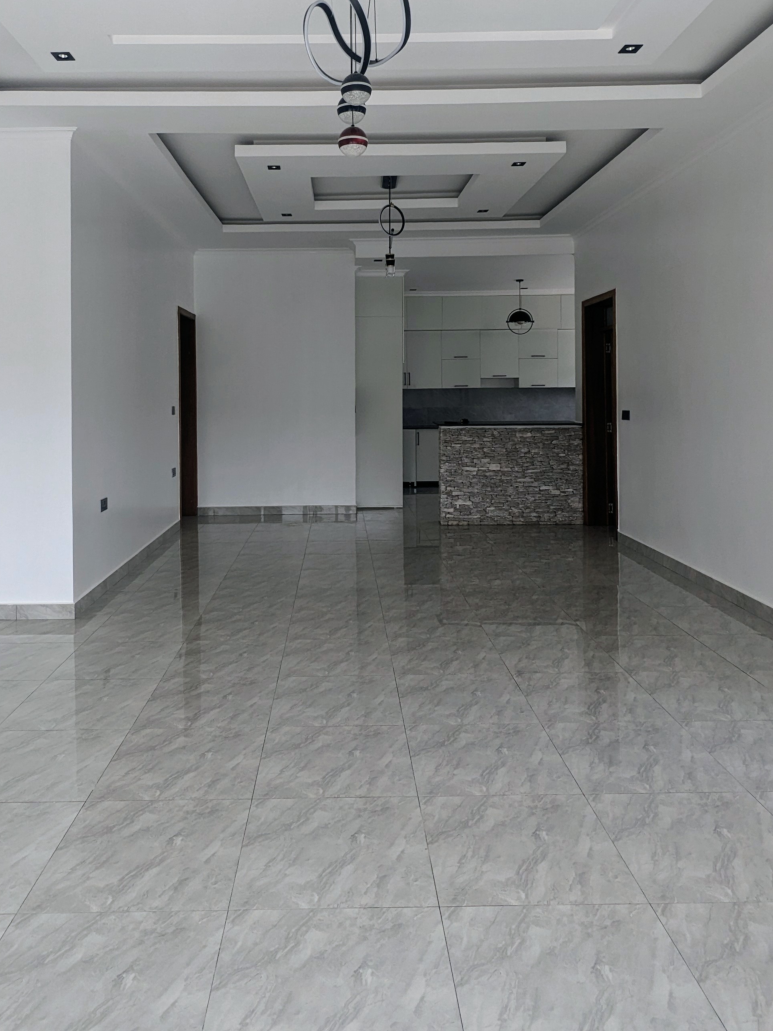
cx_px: 343
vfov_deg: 68.5
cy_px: 398
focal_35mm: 25
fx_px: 744
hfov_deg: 54.8
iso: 39
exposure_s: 1/170
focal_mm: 2.22
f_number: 2.2
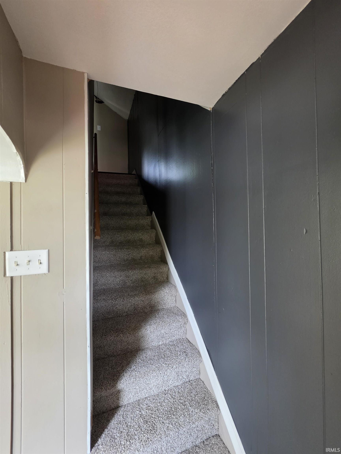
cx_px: 170
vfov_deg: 106.2
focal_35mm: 13
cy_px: 227
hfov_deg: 89.9
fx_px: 171
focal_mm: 2.2
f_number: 1.9
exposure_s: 1/60
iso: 200
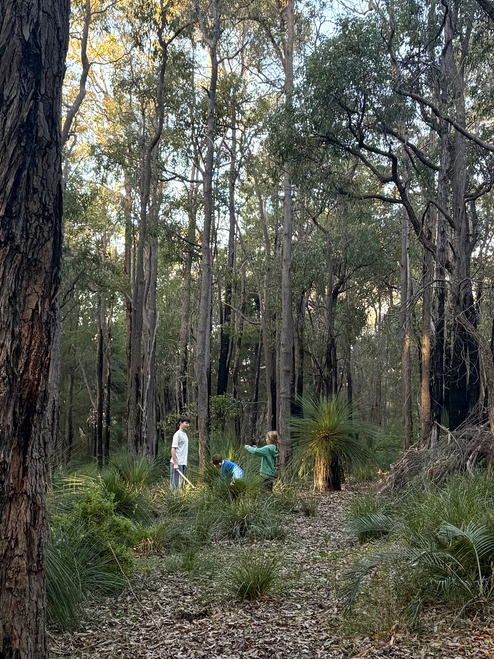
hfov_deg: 53.1
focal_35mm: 26
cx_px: 247
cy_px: 330
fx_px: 495
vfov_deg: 67.3
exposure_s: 1/181
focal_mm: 5.96
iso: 125
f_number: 1.6
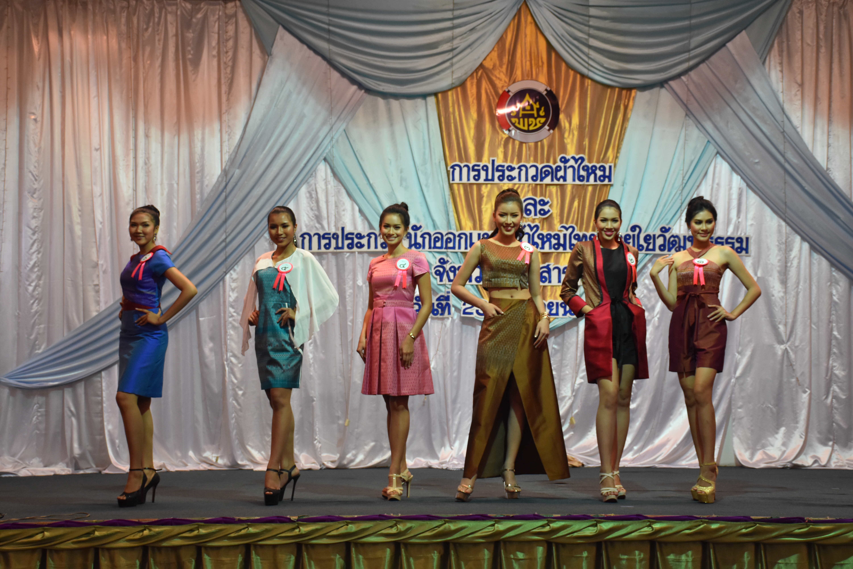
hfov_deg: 35.1
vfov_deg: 23.8
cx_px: 426
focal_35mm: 57
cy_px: 284
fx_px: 1350
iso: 1100
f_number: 4.2
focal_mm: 38
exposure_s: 1/60
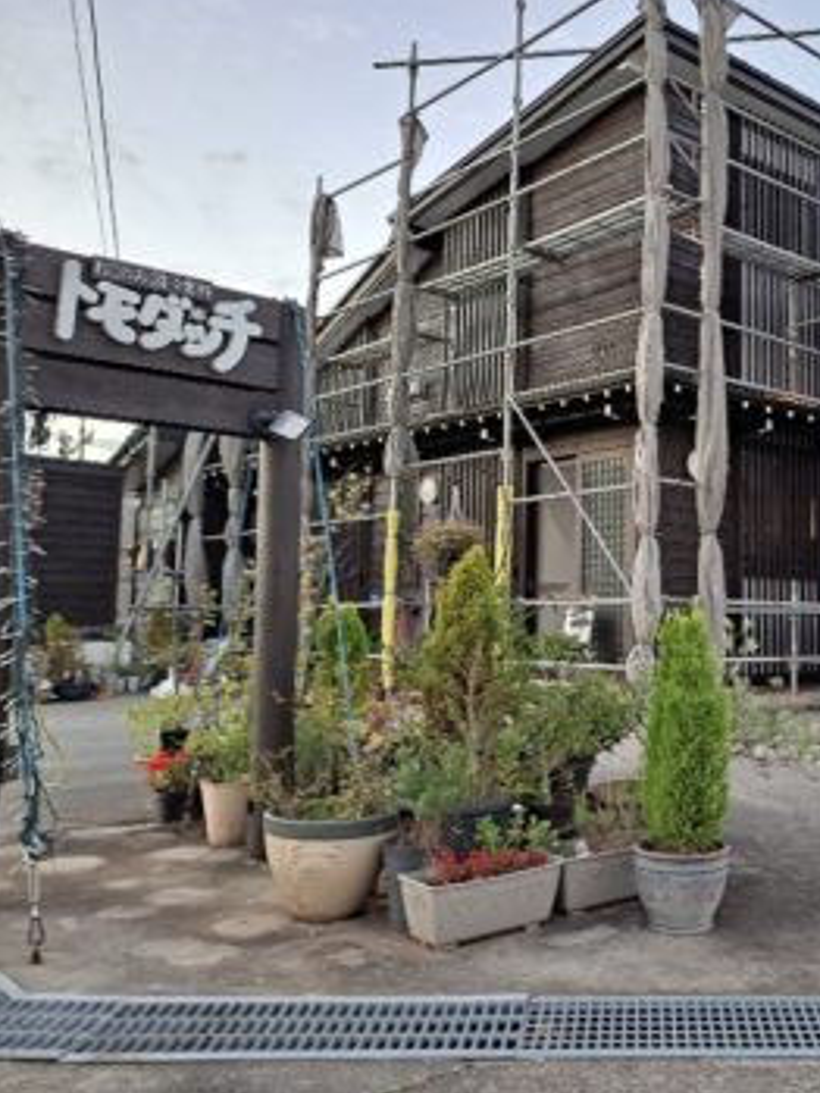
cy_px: 532
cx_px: 698
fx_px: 1042
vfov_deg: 55.3
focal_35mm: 33
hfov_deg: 40.5
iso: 125
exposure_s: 1/50
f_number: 1.8
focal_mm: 5.23
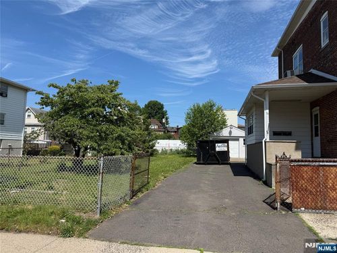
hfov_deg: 71.6
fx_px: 234
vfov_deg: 56.8
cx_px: 168
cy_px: 126
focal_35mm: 24
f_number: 1.78
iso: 80
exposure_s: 1/5714
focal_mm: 6.76
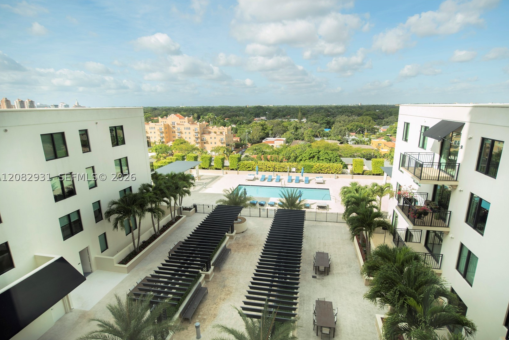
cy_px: 176
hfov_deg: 86.9
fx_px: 269
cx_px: 260
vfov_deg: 64.5
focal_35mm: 19
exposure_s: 1/320
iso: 125
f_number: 5
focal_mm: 18
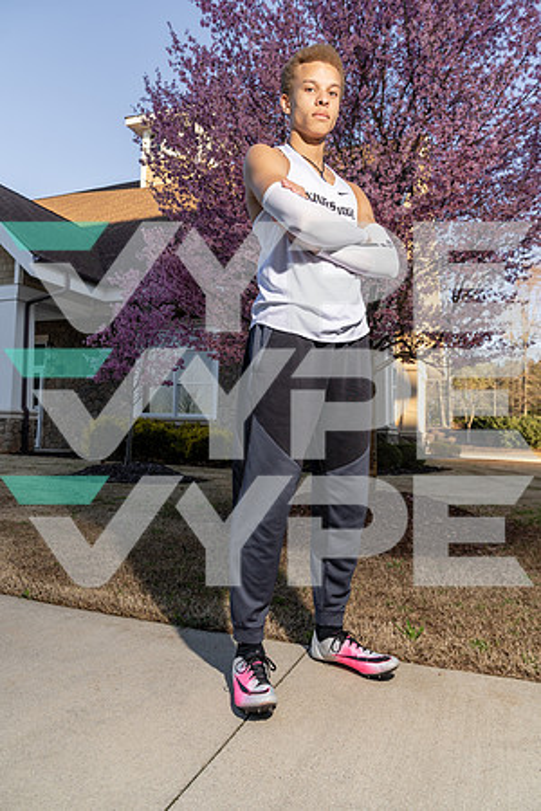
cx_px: 270
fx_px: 586
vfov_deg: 69.4
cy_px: 406
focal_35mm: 26
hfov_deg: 49.6
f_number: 5.6
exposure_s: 1/125
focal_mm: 26
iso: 100
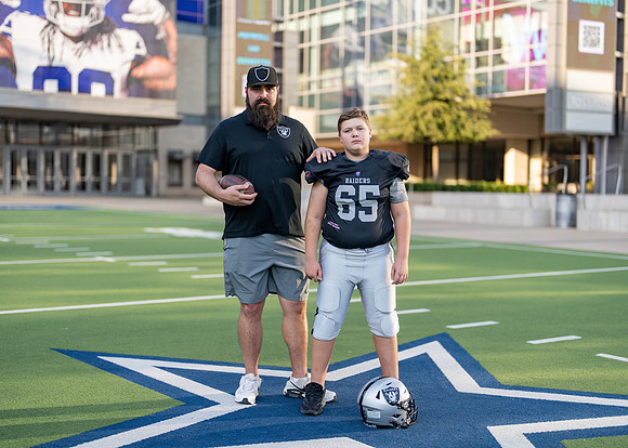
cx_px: 314
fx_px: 934
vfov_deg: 27.0
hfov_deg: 37.2
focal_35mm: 52
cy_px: 224
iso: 100
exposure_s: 1/2500
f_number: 1.2
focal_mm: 50
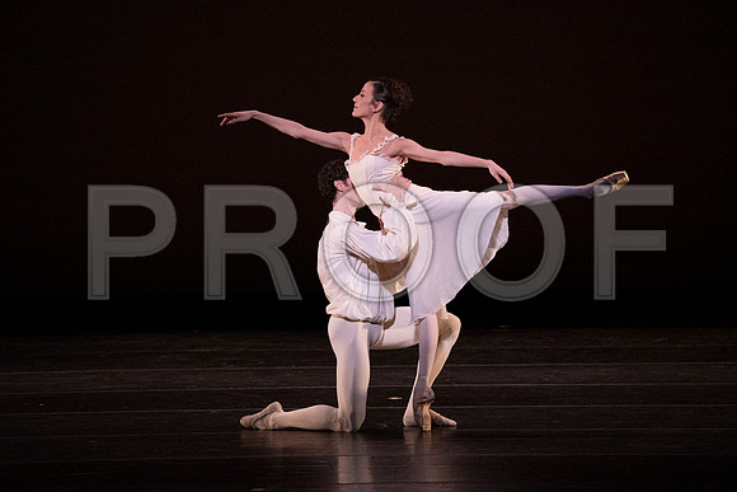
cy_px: 246
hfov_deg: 5.5
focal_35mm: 376
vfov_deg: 3.7
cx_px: 368
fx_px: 7699
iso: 20000
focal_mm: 376
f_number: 7.1
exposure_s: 1/400
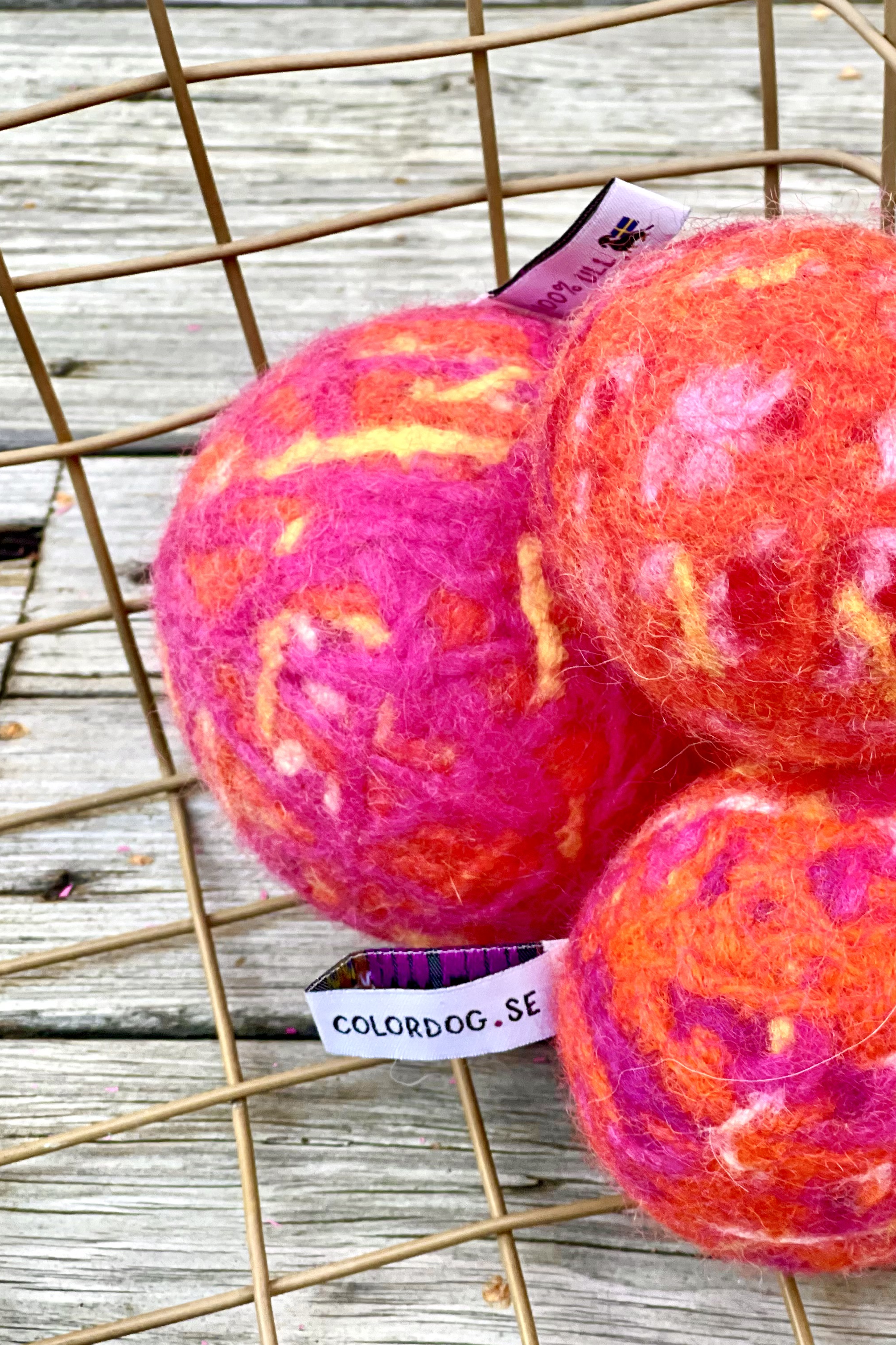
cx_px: 768
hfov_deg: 15.2
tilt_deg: -48.9
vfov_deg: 22.9
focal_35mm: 89
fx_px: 3323
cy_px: 672
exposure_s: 1/121
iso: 160
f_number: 2.2
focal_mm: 7.5
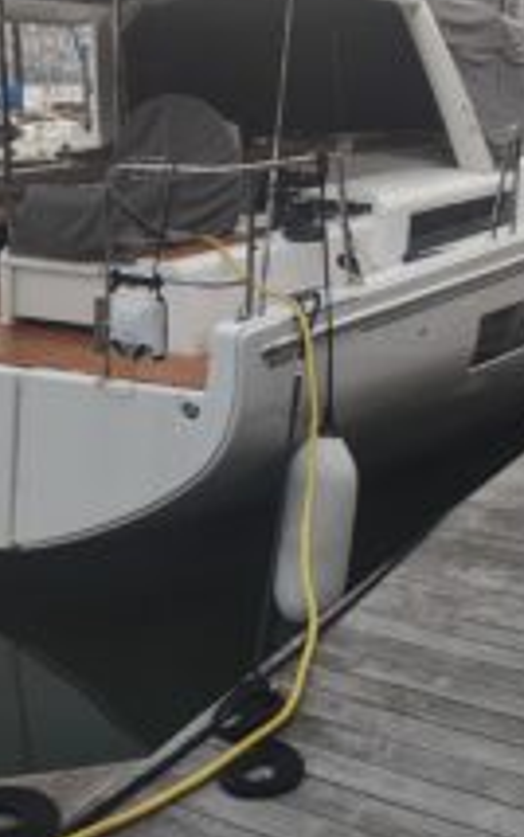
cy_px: 342
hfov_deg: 24.3
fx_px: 1209
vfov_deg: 38.0
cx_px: 166
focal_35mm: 53
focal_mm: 5.56
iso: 266
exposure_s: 1/120
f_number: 1.8
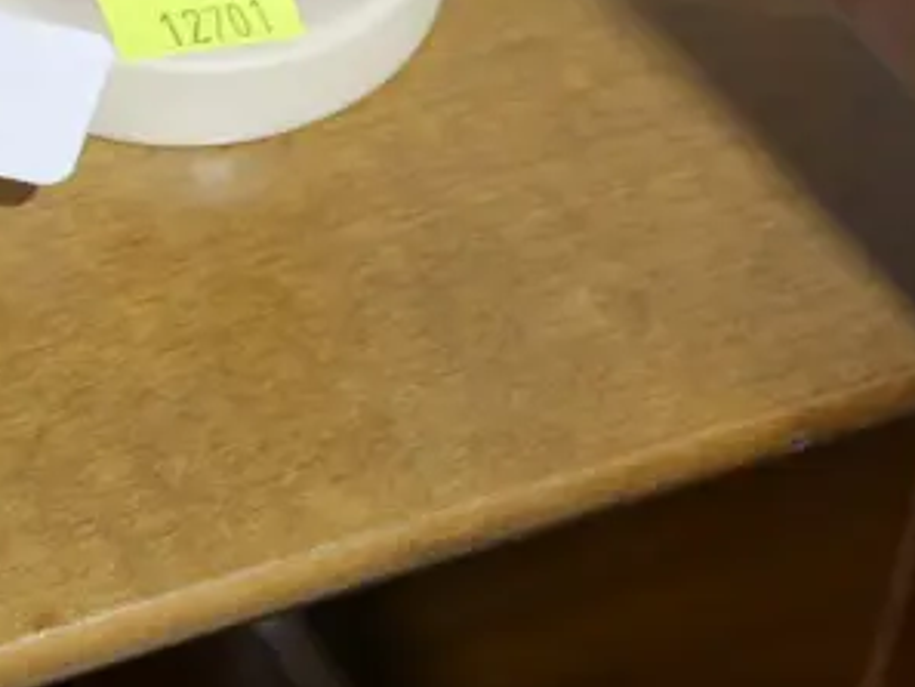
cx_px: -256
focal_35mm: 138
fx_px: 3649
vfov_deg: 10.4
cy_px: -371
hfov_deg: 13.8
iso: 640
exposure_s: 1/60
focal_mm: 20
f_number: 4.4
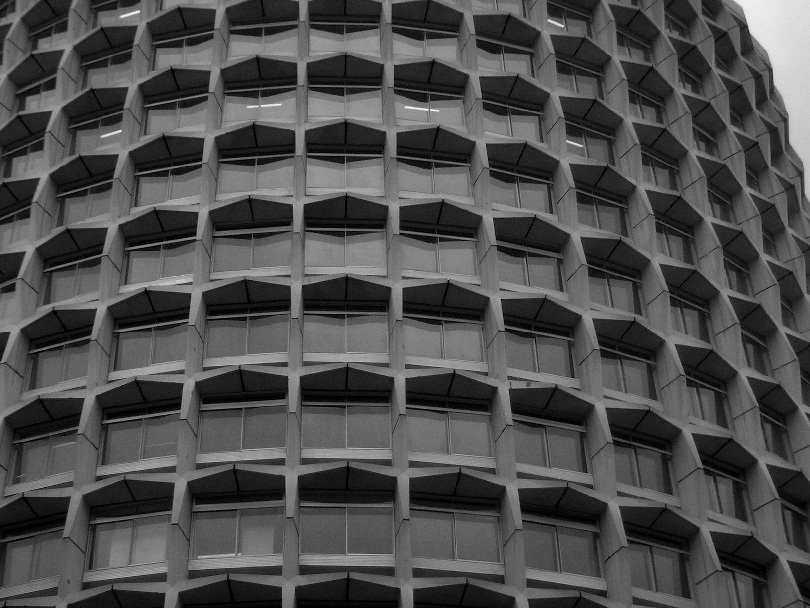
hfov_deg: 28.1
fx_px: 1615
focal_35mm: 69
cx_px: 331
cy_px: 204
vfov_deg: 21.2
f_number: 5
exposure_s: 1/320
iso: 50
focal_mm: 8.2
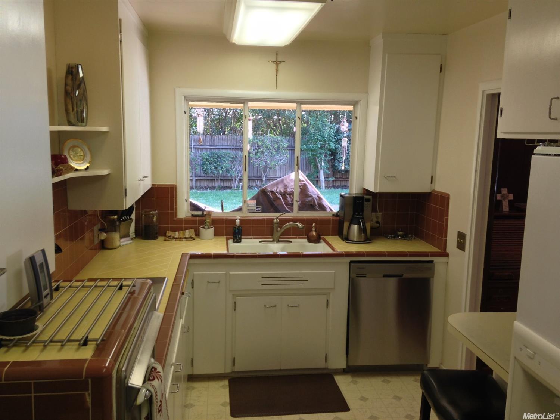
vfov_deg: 42.9
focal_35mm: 33
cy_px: 210
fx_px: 534
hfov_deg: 55.4
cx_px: 280
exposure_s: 1/40
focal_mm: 4.12
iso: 50
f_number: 2.4
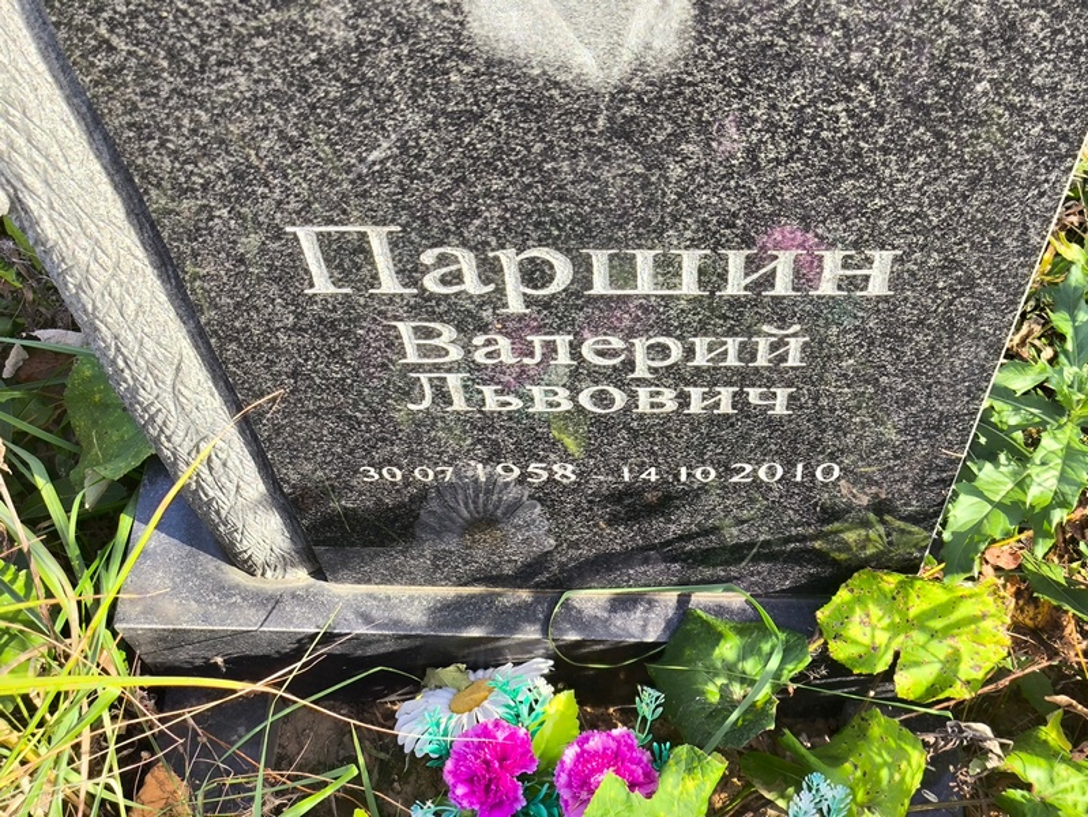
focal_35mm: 50
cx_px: 544
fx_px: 1572
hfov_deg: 38.2
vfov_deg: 29.1
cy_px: 408
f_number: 1.7
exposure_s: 1/290
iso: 50
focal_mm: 4.71
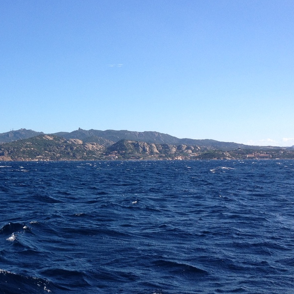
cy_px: 159
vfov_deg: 27.7
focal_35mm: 62
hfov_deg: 26.9
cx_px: 39
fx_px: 596
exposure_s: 1/1381
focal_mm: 4.28
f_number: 2.4
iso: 64
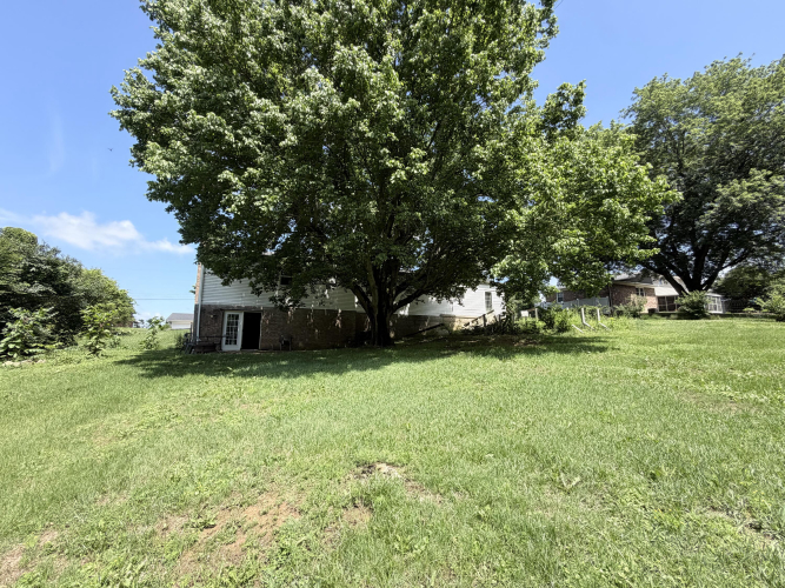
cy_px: 294
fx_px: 317
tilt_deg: +9.2
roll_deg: +0.6
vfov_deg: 85.7
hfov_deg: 102.1
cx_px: 392
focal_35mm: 14
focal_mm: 2.22
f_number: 2.2
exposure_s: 1/658
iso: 40
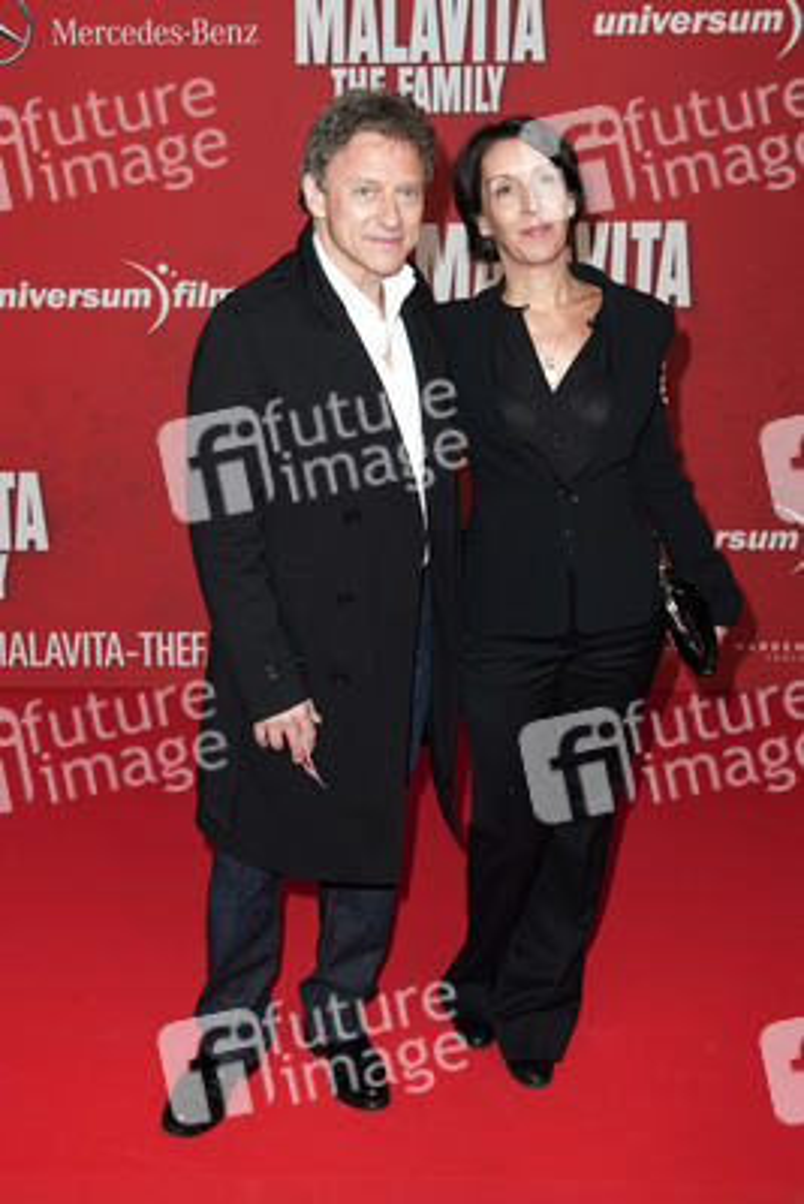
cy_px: 602
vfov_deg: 50.7
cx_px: 402
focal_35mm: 38
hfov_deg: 35.1
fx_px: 1272
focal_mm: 38
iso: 800
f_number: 5.6
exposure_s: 1/250
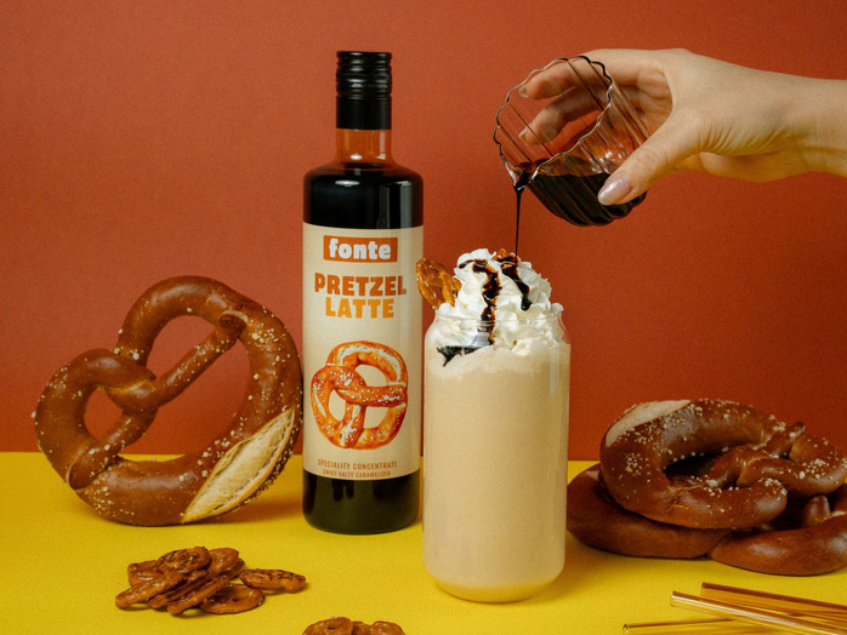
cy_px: 318
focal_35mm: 68
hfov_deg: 28.4
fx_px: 1664
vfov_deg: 21.6
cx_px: 537
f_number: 10
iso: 2000
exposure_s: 1/250
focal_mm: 54.2
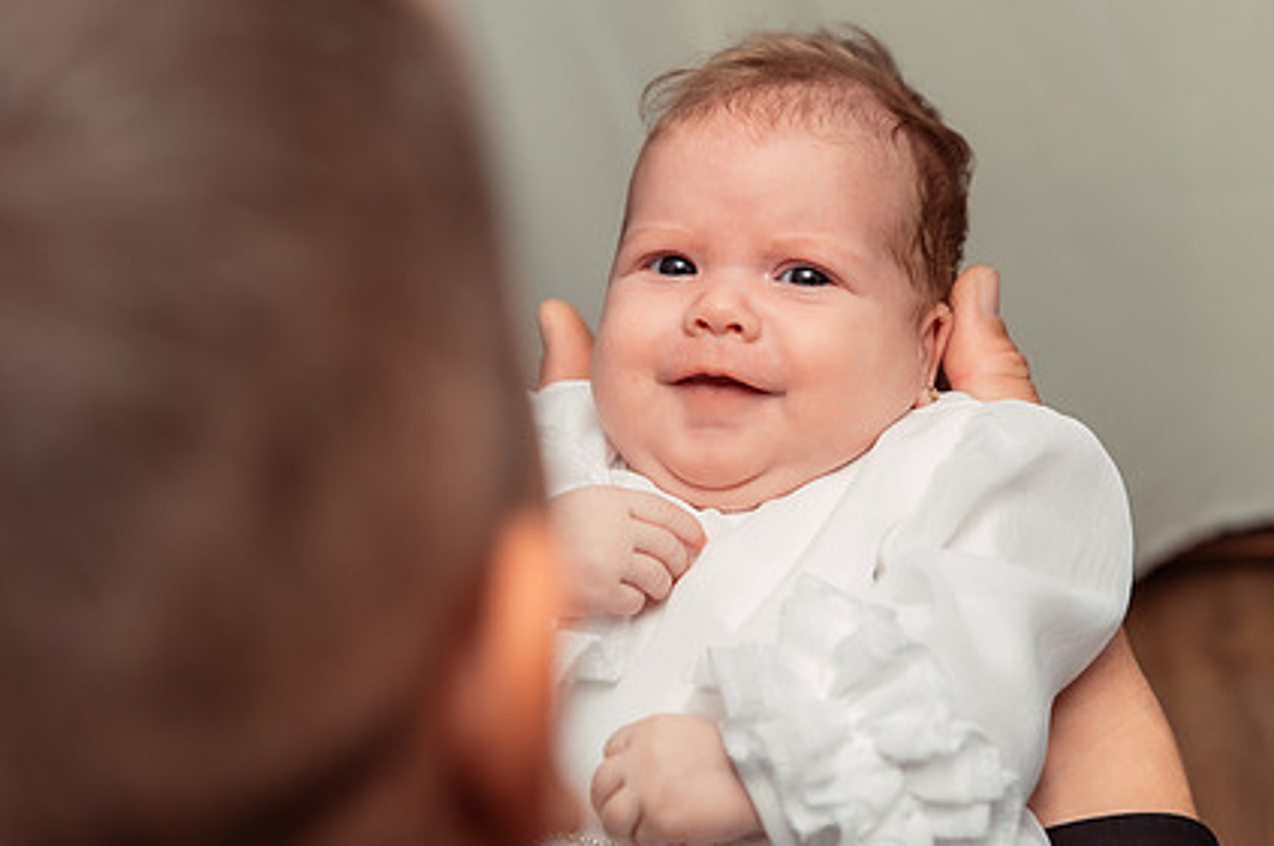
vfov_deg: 14.2
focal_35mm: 96
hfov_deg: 21.2
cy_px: 446
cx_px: 792
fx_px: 3393
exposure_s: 1/250
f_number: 3.2
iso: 400
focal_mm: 70
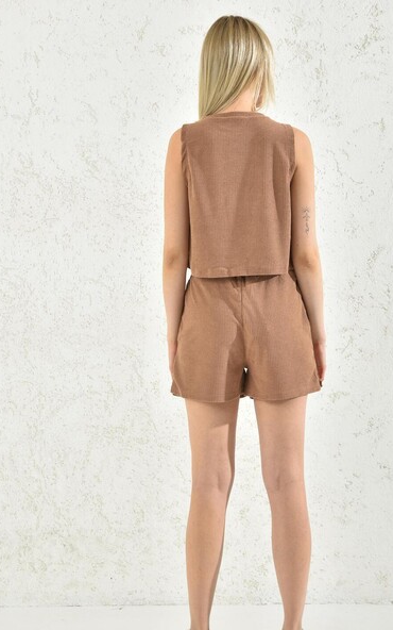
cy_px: 331
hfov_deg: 18.3
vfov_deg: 29.0
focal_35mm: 71
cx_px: 253
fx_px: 1217
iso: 100
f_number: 7.1
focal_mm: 55
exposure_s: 1/160
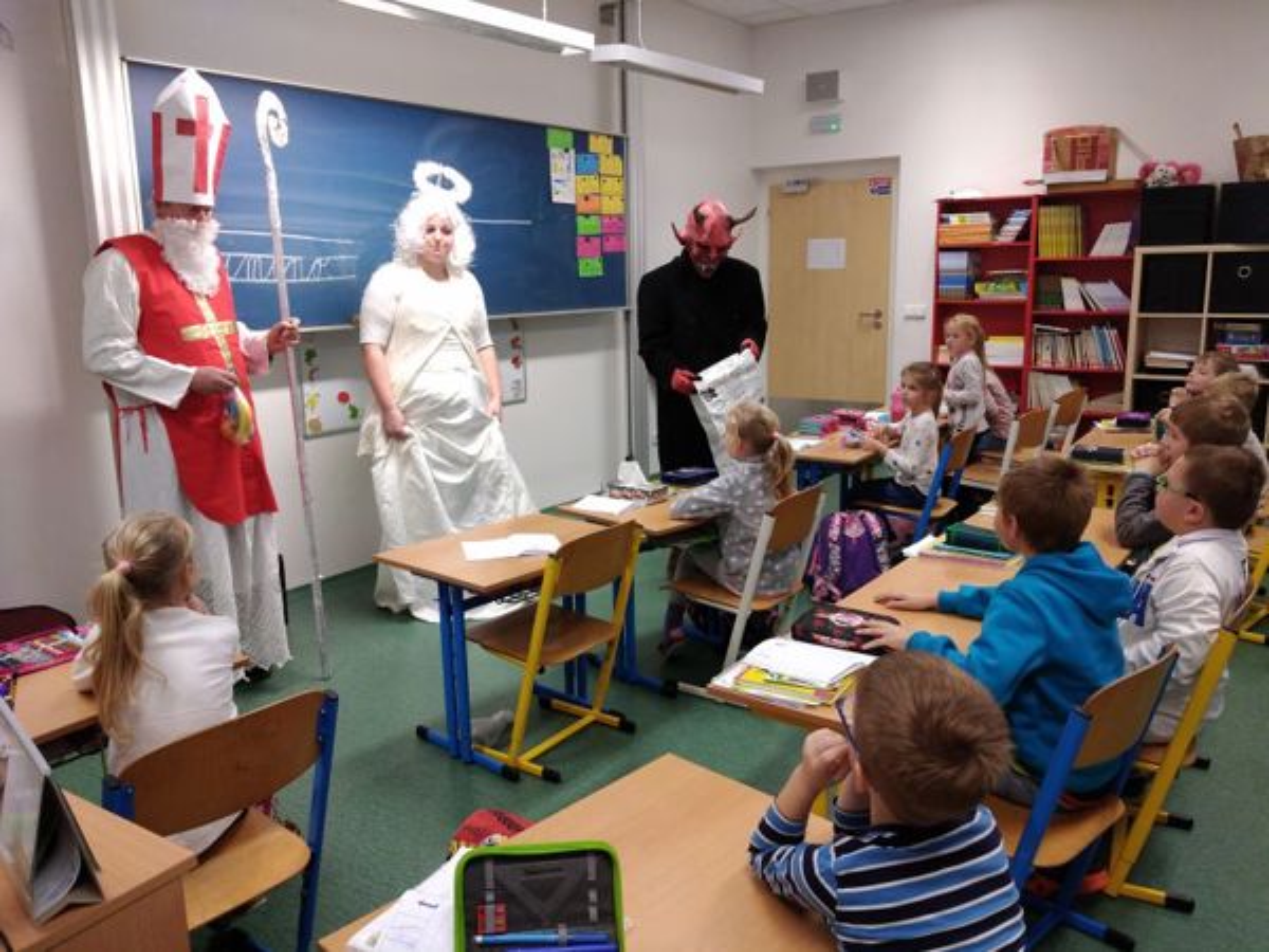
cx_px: 634
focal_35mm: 26
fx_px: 953
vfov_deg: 53.1
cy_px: 476
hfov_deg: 67.3
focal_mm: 3.6
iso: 252
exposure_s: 1/30
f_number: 1.8
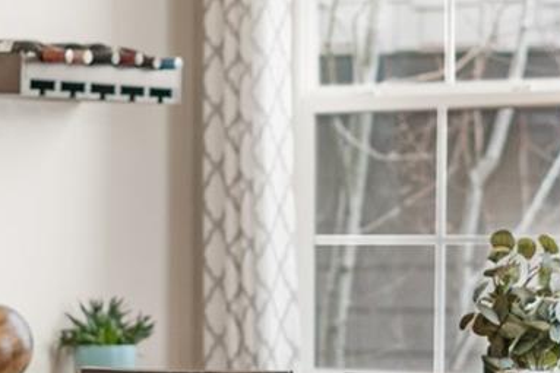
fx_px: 3250
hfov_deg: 9.8
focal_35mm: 209
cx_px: 439
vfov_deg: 6.6
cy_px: 322
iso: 400
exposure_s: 1/160
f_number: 1.8
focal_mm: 50
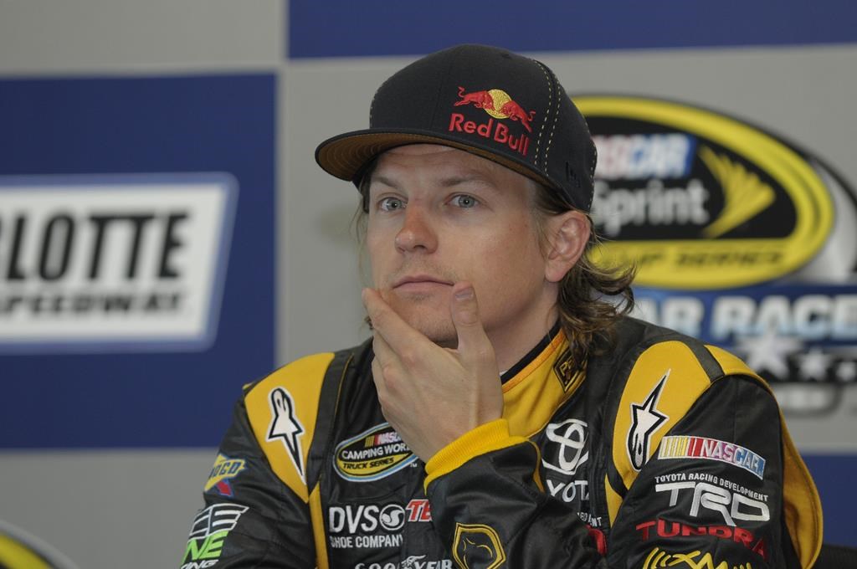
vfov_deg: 5.1
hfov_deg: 7.6
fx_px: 6419
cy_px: 284
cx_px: 428
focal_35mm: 270
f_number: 4
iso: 640
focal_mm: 180
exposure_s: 1/125
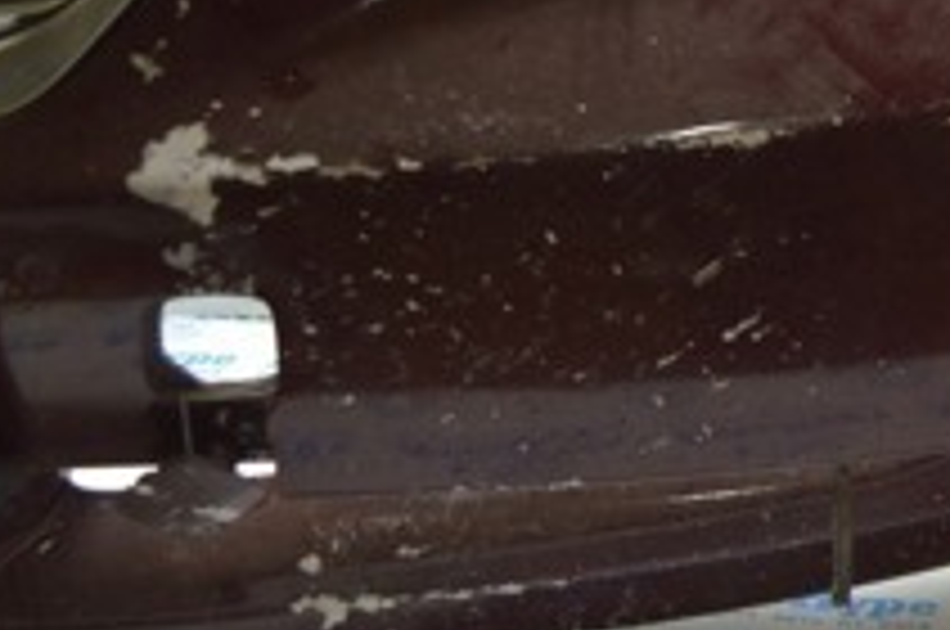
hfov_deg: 20.3
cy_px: 79
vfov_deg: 13.5
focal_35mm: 100
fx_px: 2635
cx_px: 729
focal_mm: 22
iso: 400
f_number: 3.8
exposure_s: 1/50
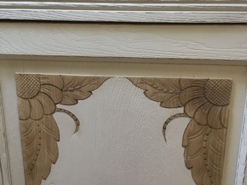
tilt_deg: -16.5
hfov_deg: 44.8
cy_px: 80
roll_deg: +0.9
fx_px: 300
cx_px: 123
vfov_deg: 34.3
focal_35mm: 42
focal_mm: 3.3
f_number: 2.4
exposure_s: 1/33
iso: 80
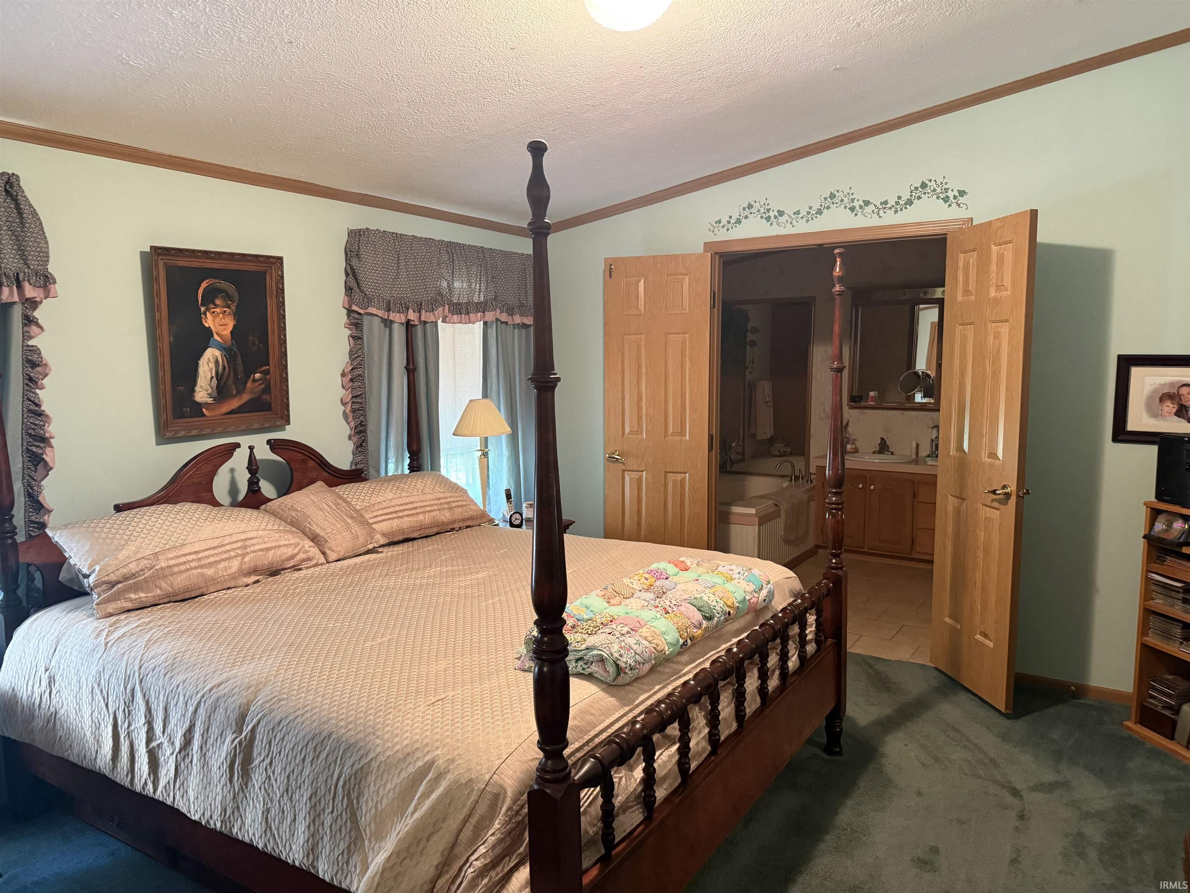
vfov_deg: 56.8
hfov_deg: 71.6
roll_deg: +0.3
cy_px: 446
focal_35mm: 24
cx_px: 595
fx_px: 825
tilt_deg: -5.0
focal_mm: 6.76
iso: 640
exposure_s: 1/60
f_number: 1.78
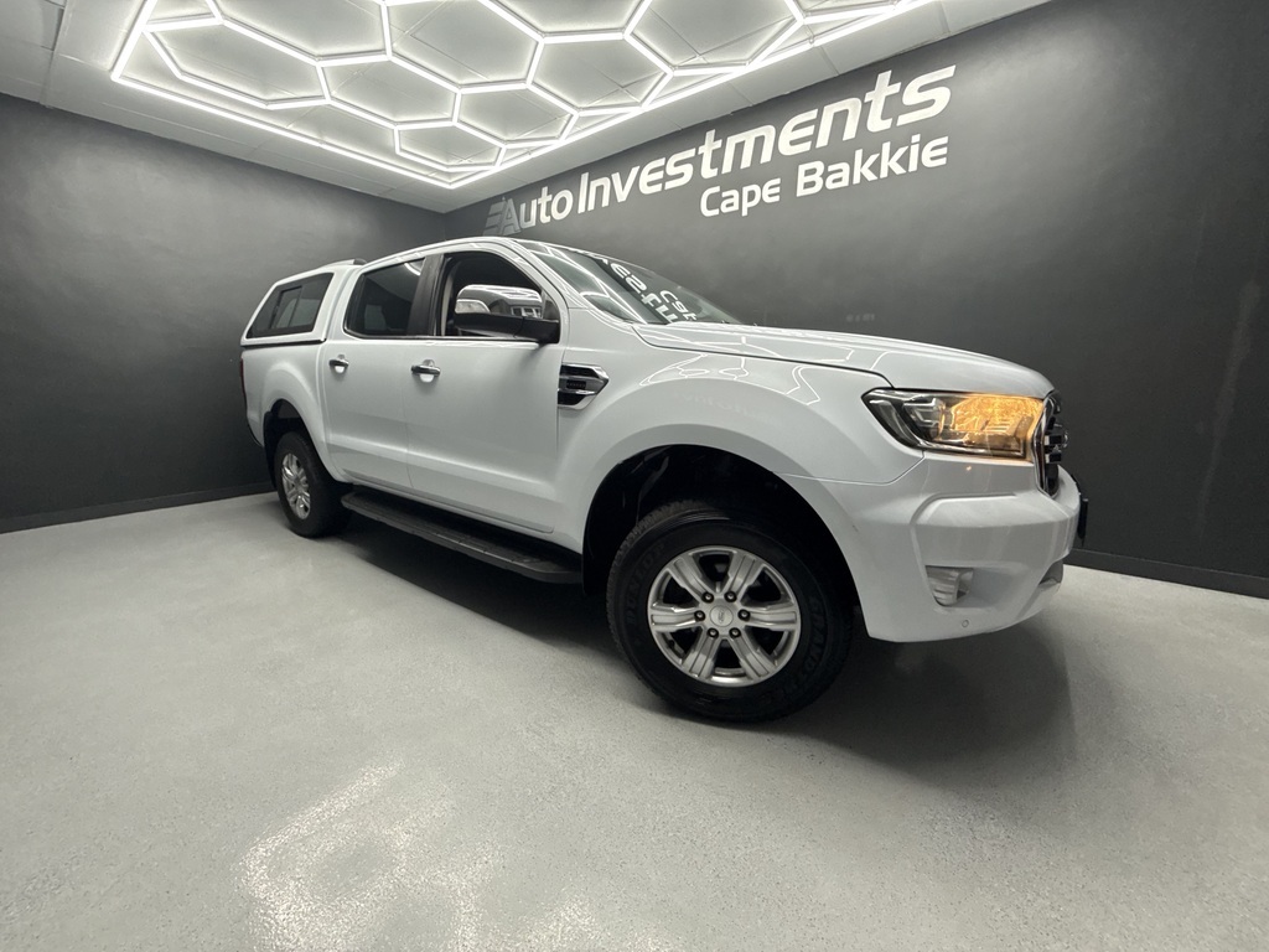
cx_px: 634
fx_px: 513
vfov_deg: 85.7
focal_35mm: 14
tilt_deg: -10.5
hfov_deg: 102.1
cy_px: 476
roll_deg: +0.0
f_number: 2.2
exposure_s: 1/100
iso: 160
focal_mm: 2.22
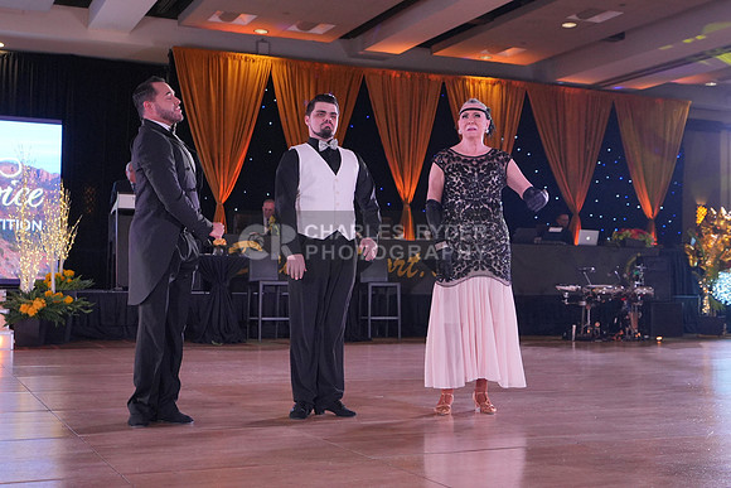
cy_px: 244
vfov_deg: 27.5
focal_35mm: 49
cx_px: 366
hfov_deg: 40.3
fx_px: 995
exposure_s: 1/400
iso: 1600
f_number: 4
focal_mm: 33
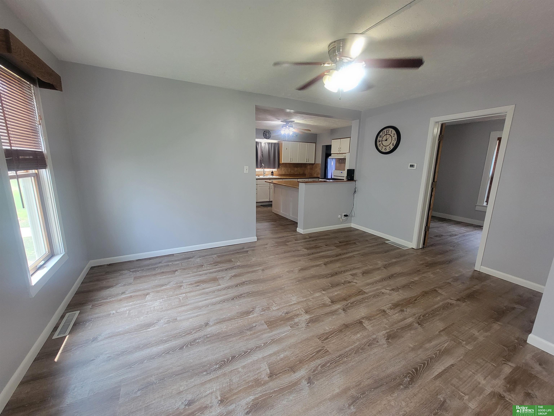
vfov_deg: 89.9
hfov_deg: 106.2
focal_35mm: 13
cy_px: 208
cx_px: 277
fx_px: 208
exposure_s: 1/60
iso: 320
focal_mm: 2.2
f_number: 2.2
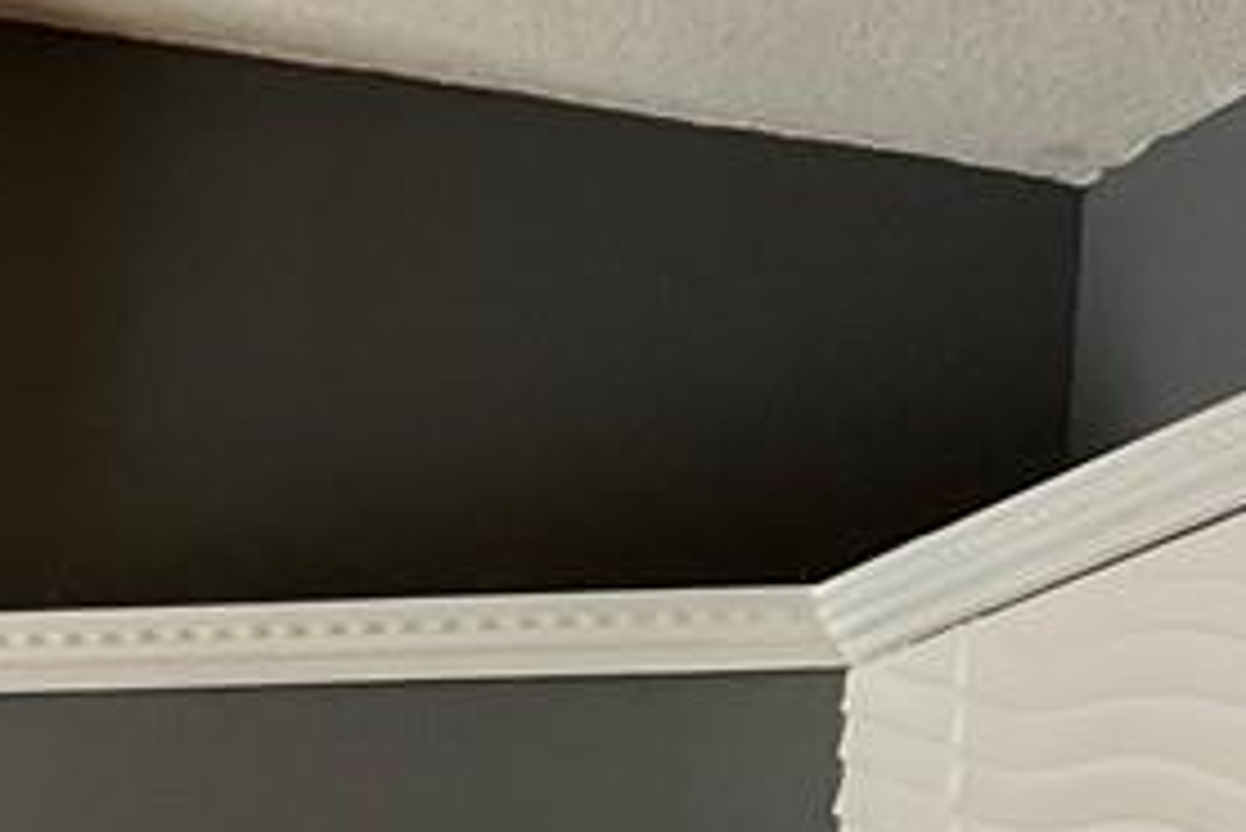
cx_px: -2258
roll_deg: +0.0
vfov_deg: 8.0
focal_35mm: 156
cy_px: 2109
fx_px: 5402
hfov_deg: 10.3
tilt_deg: -5.4
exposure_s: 1/120
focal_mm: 5.7
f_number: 1.5
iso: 64
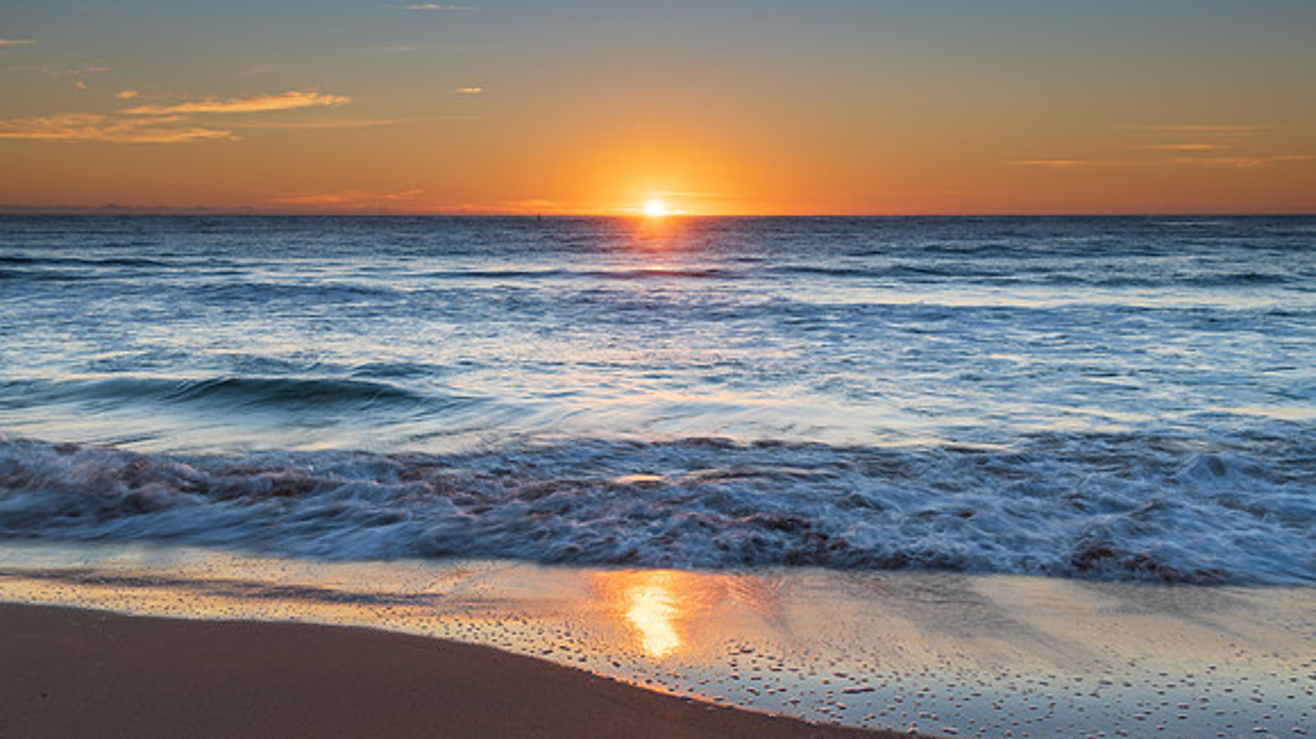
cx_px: 664
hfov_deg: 44.0
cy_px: 438
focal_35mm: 47
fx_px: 1628
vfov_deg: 25.6
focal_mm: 44
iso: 50
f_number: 13
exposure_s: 1/5
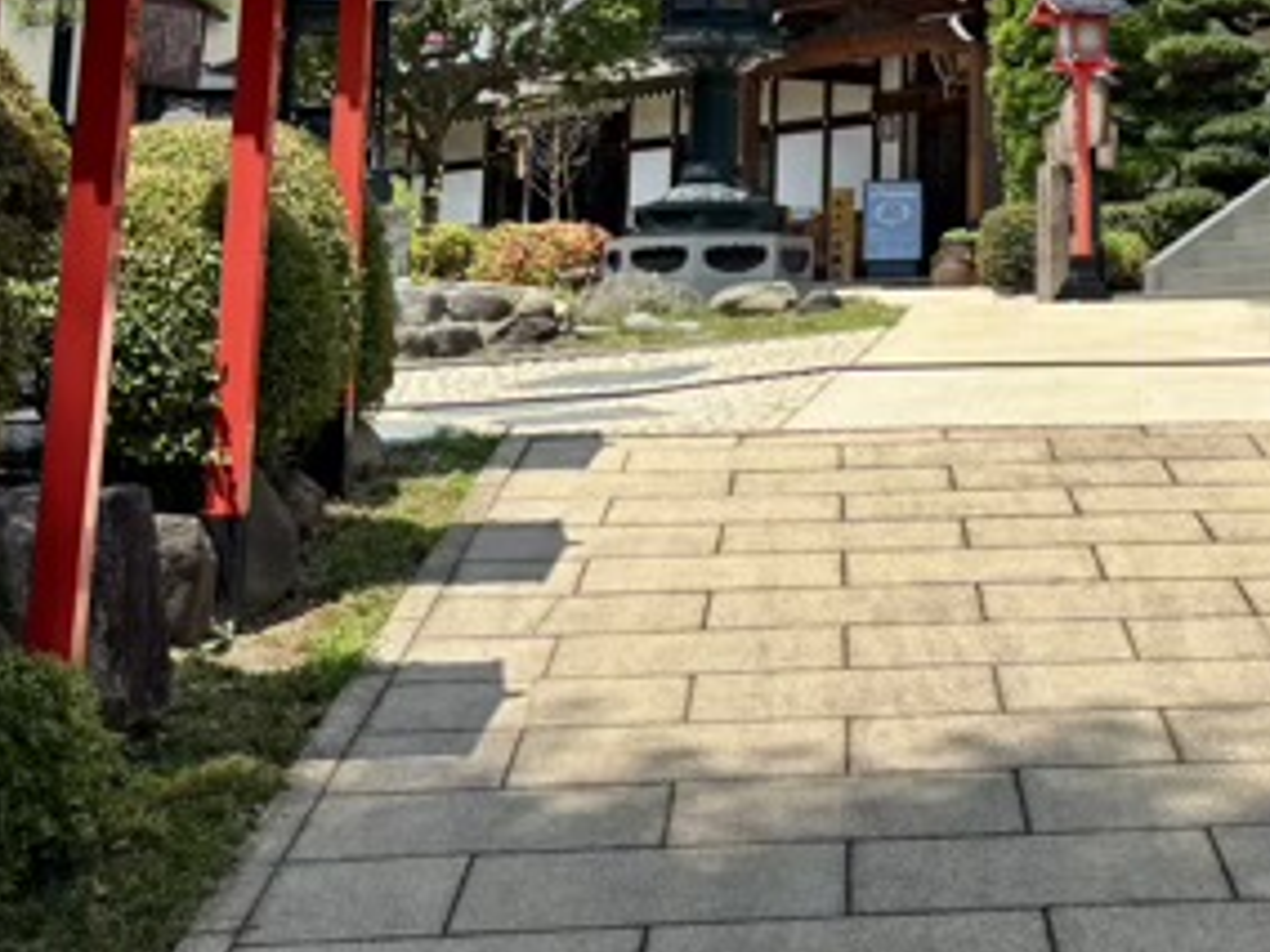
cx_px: 1118
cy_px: -159
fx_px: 2348
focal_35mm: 64
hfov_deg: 29.2
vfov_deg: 21.5
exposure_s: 1/2857
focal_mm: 5.96
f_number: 1.6
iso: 50
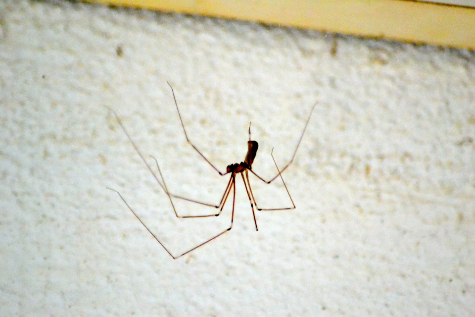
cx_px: 238
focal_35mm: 450
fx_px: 5937
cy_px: 158
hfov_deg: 4.6
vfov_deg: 3.1
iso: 3200
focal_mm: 300
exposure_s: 1/400
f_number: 5.6
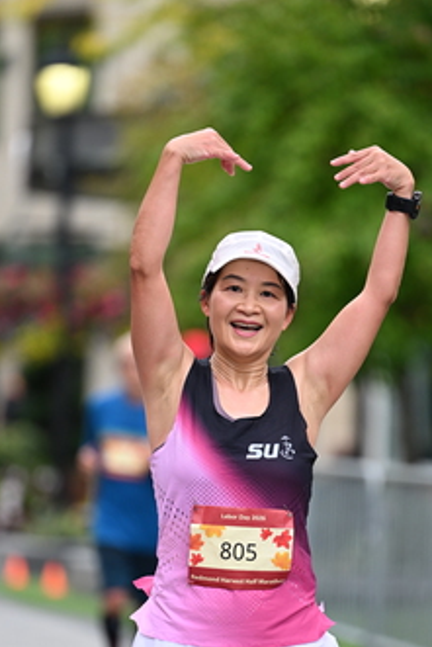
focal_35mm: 316
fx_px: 5682
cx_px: 243
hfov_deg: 4.4
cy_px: 399
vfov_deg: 6.5
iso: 640
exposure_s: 1/2000
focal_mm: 190
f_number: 2.8
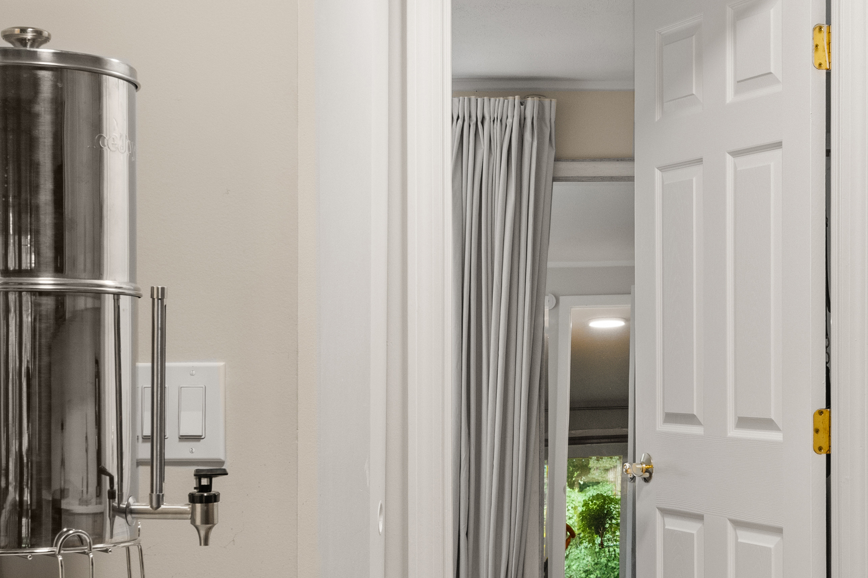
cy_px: 385
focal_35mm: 69
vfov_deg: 19.7
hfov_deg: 28.8
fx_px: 1663
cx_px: 643
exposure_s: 1/2
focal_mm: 22
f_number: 11
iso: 250
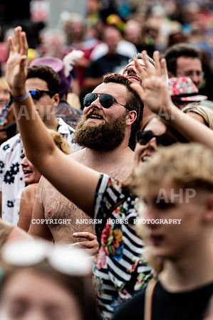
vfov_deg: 6.9
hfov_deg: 4.6
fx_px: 2676
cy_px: 160
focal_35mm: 301
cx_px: 114
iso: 220
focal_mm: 200
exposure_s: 1/500
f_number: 4.5
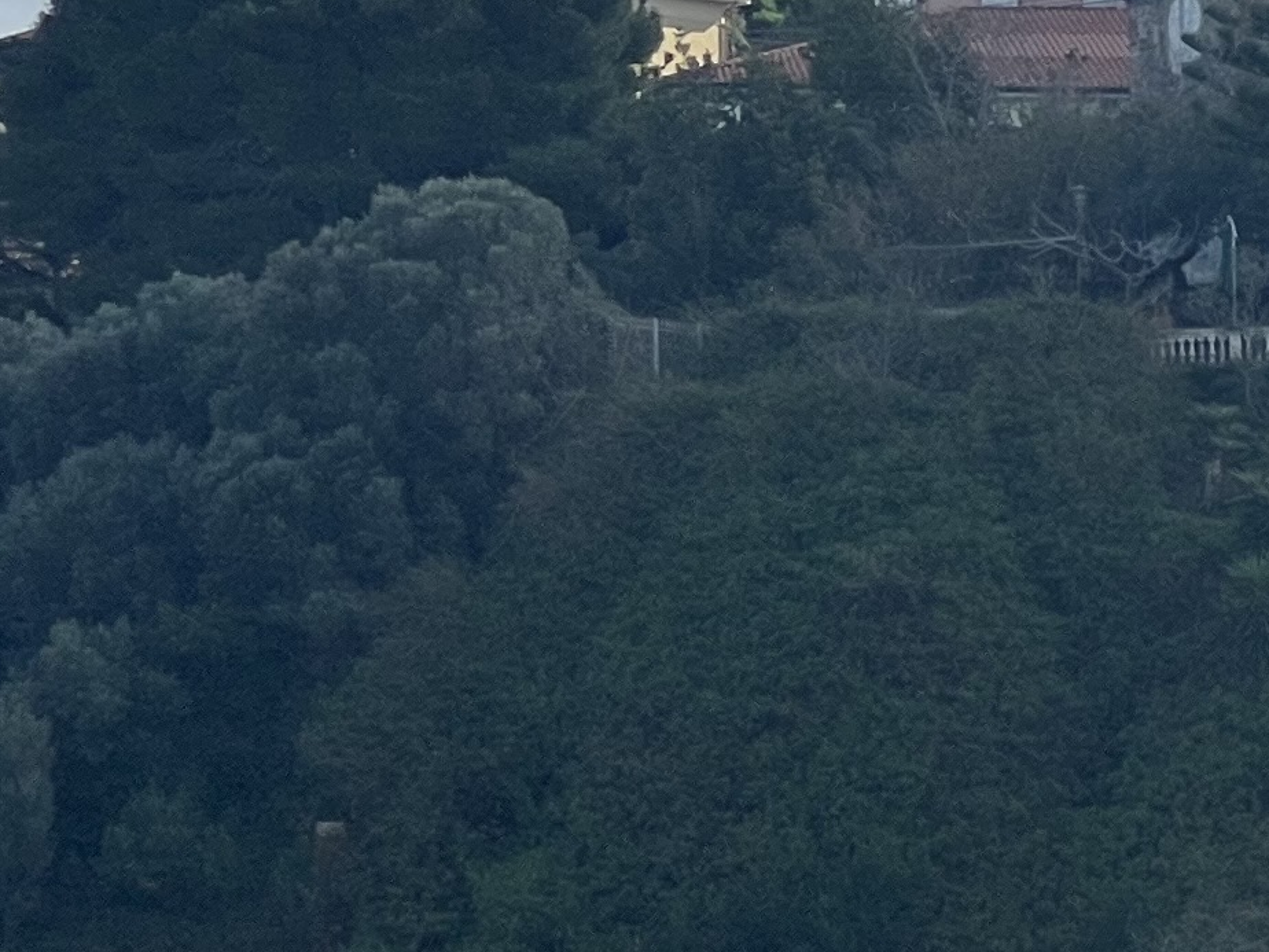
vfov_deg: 4.4
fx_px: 12318
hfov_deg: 5.8
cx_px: 2131
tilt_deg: +9.6
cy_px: 10
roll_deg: +1.5
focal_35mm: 336
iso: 32
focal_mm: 9
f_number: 2.8
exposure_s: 1/978
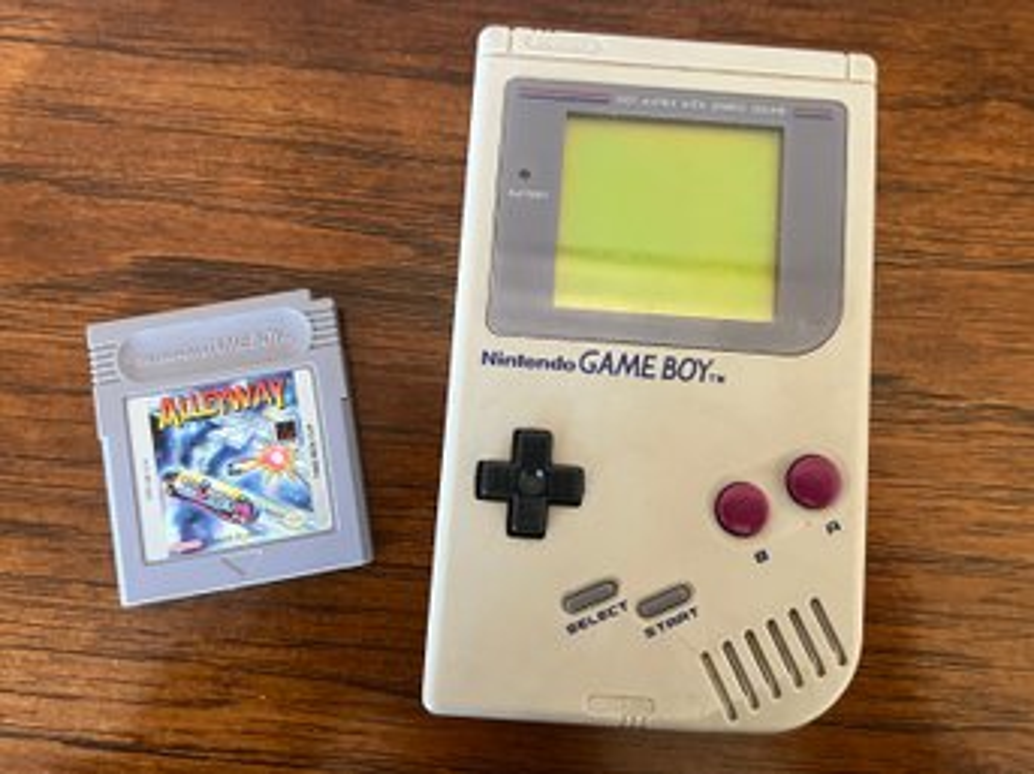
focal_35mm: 26
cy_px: 387
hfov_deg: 67.3
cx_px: 517
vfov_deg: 53.0
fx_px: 776
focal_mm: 5.7
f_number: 1.5
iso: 500
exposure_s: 1/40
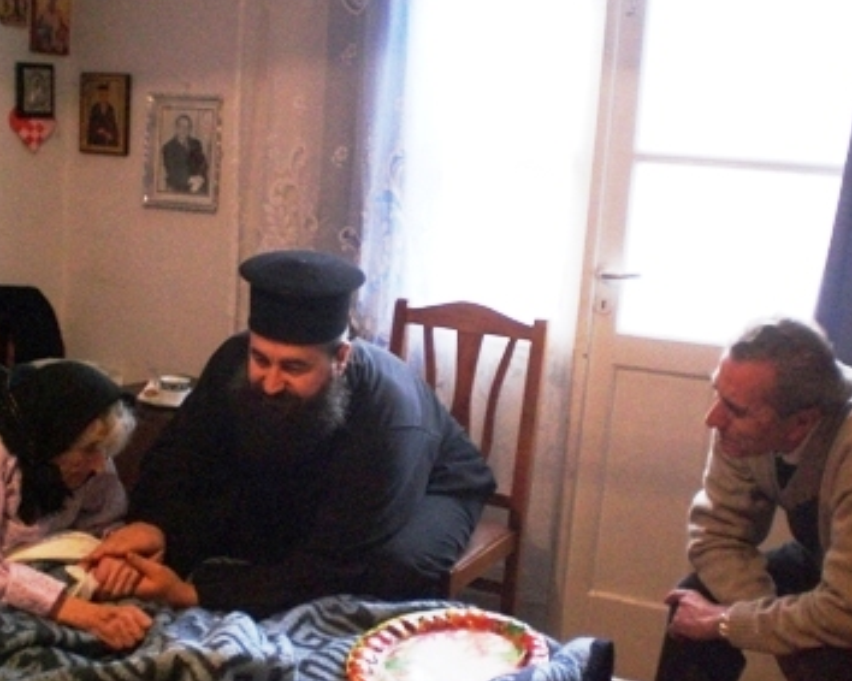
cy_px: 351
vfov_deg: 32.1
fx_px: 1185
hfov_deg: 39.5
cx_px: 361
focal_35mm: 47
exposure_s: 1/80
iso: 400
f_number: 3.1
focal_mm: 6.3
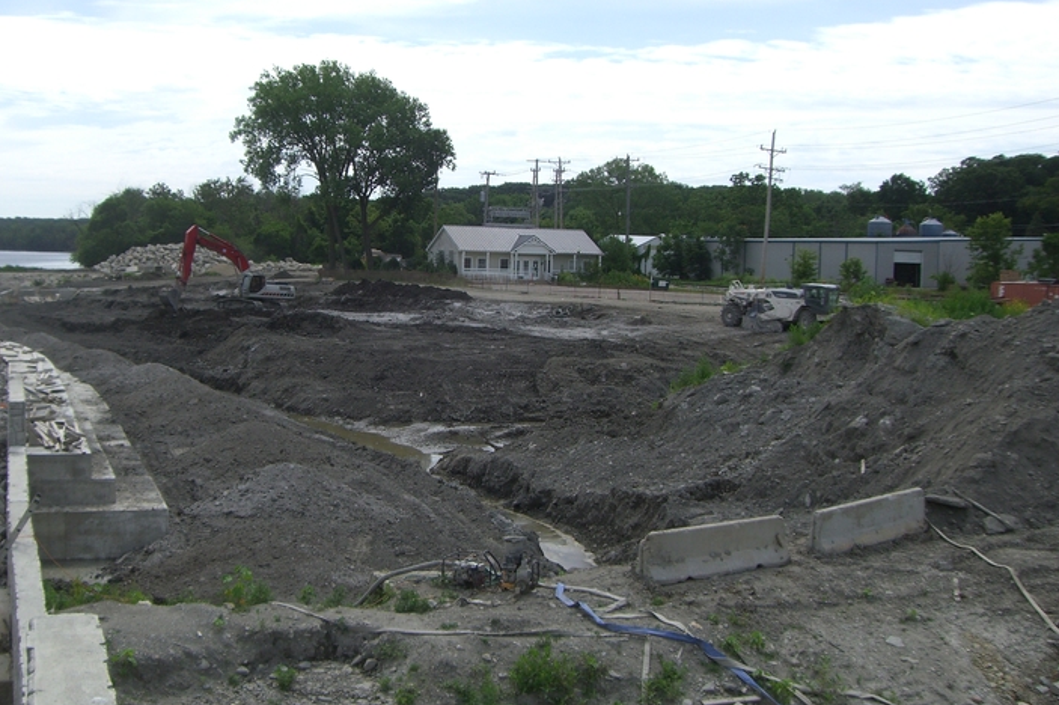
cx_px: 467
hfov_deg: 43.5
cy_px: 321
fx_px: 1323
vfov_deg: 29.8
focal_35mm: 45
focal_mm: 6.2
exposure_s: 1/800
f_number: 4.3
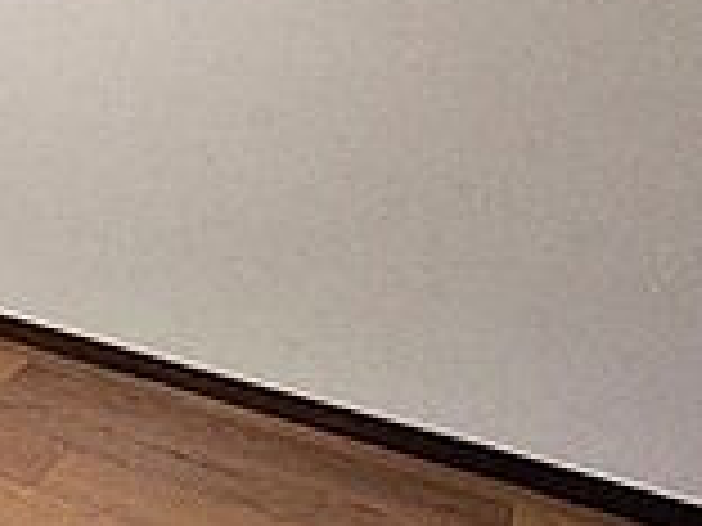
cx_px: -171
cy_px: -135
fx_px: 1095
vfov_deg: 24.1
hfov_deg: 29.7
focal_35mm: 54
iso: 56
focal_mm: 1.83
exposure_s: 1/60
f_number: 2.2
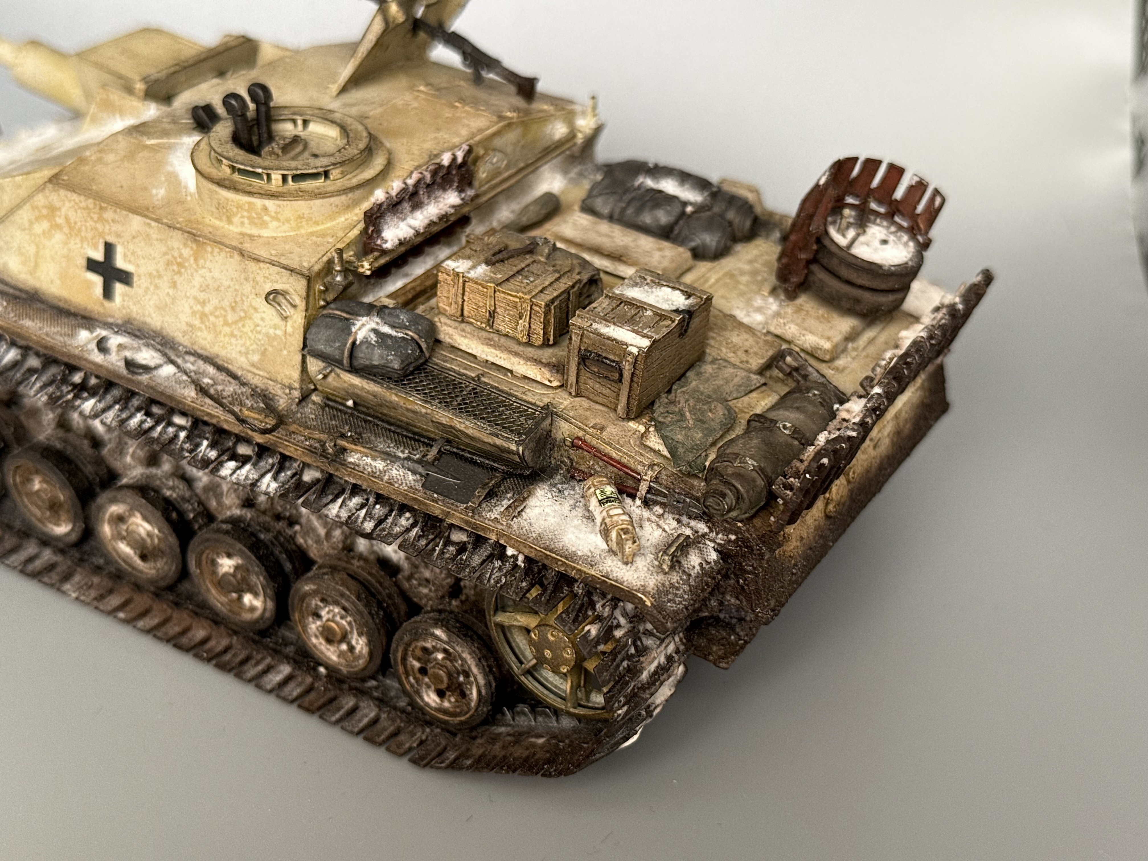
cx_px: 574
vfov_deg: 30.3
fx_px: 1592
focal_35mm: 48
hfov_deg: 39.7
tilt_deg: -36.9
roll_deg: -2.2
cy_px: 430
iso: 125
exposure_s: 1/102
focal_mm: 6.76
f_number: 1.78
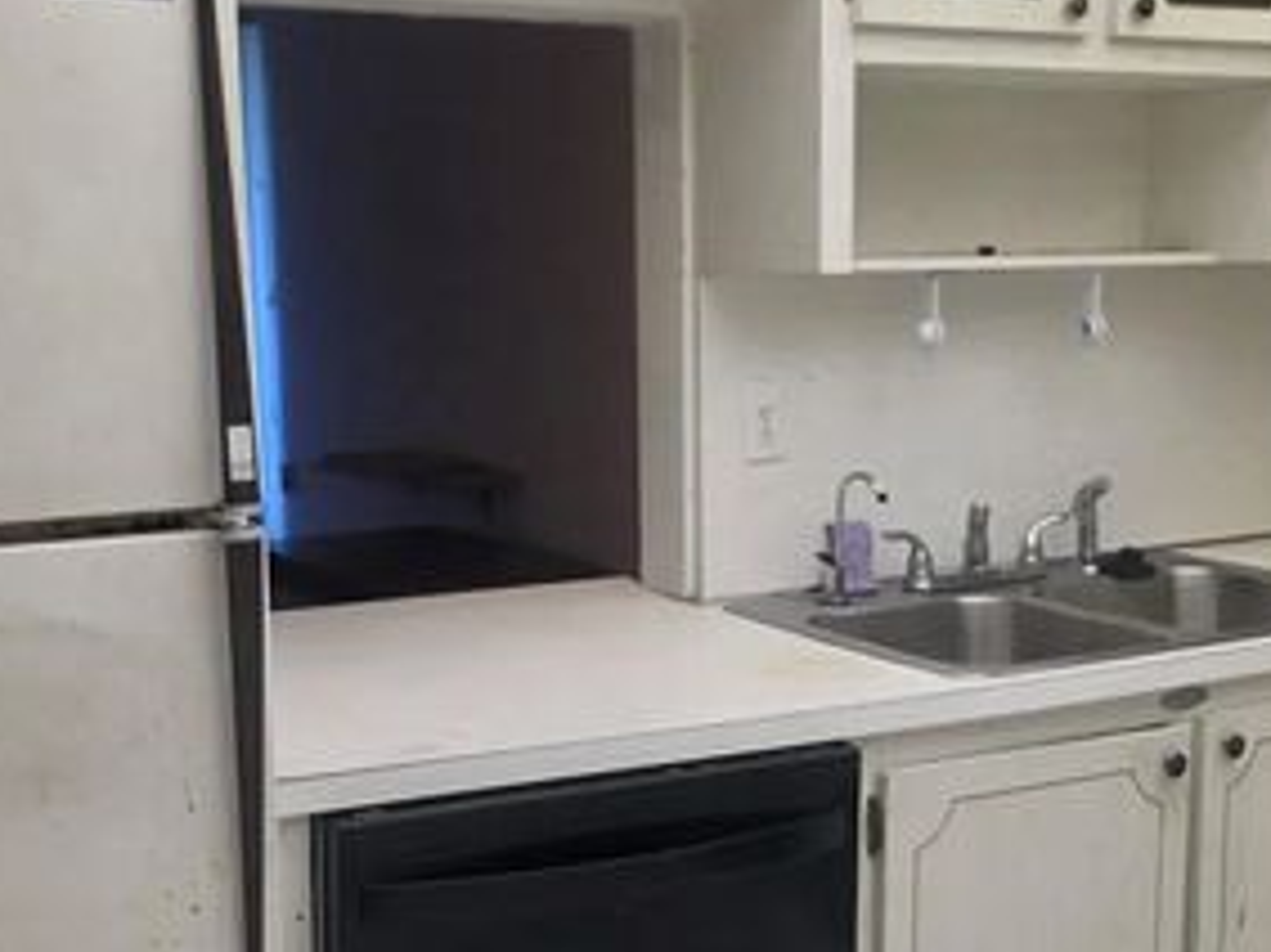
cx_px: 615
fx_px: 1908
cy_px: 525
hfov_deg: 36.8
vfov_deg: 28.0
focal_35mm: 52
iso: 125
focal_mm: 6.3
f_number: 1.7
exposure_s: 1/120
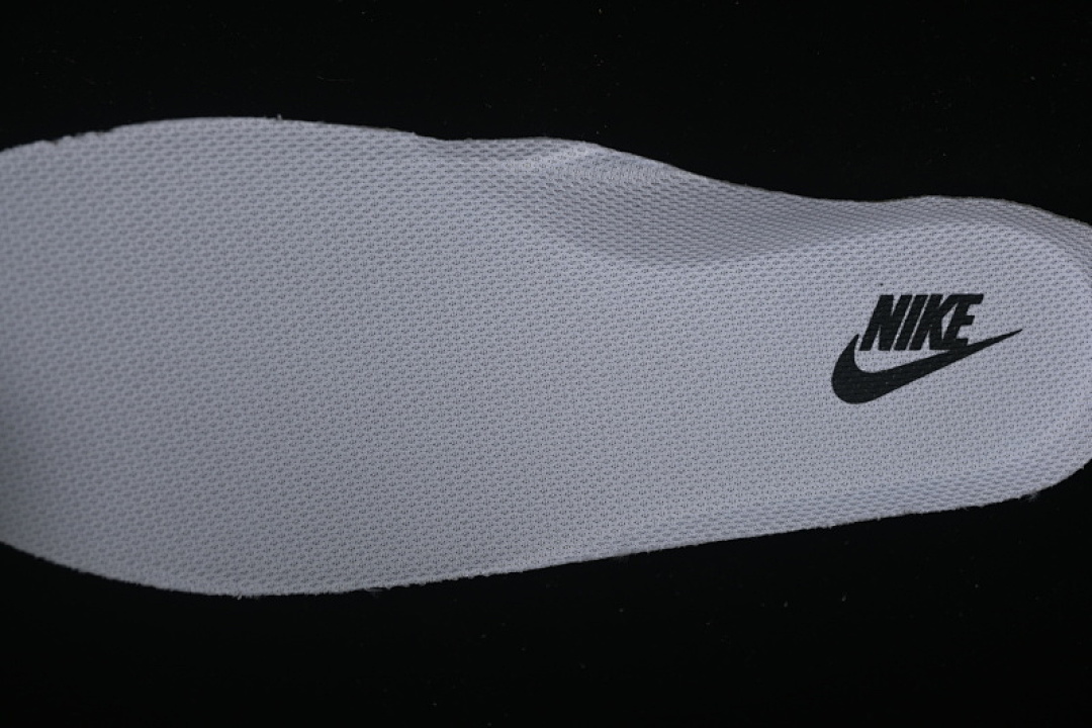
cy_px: 364
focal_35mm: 75
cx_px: 546
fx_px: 2275
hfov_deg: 27.0
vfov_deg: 18.2
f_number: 6.3
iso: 160
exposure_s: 1/50
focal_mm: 50
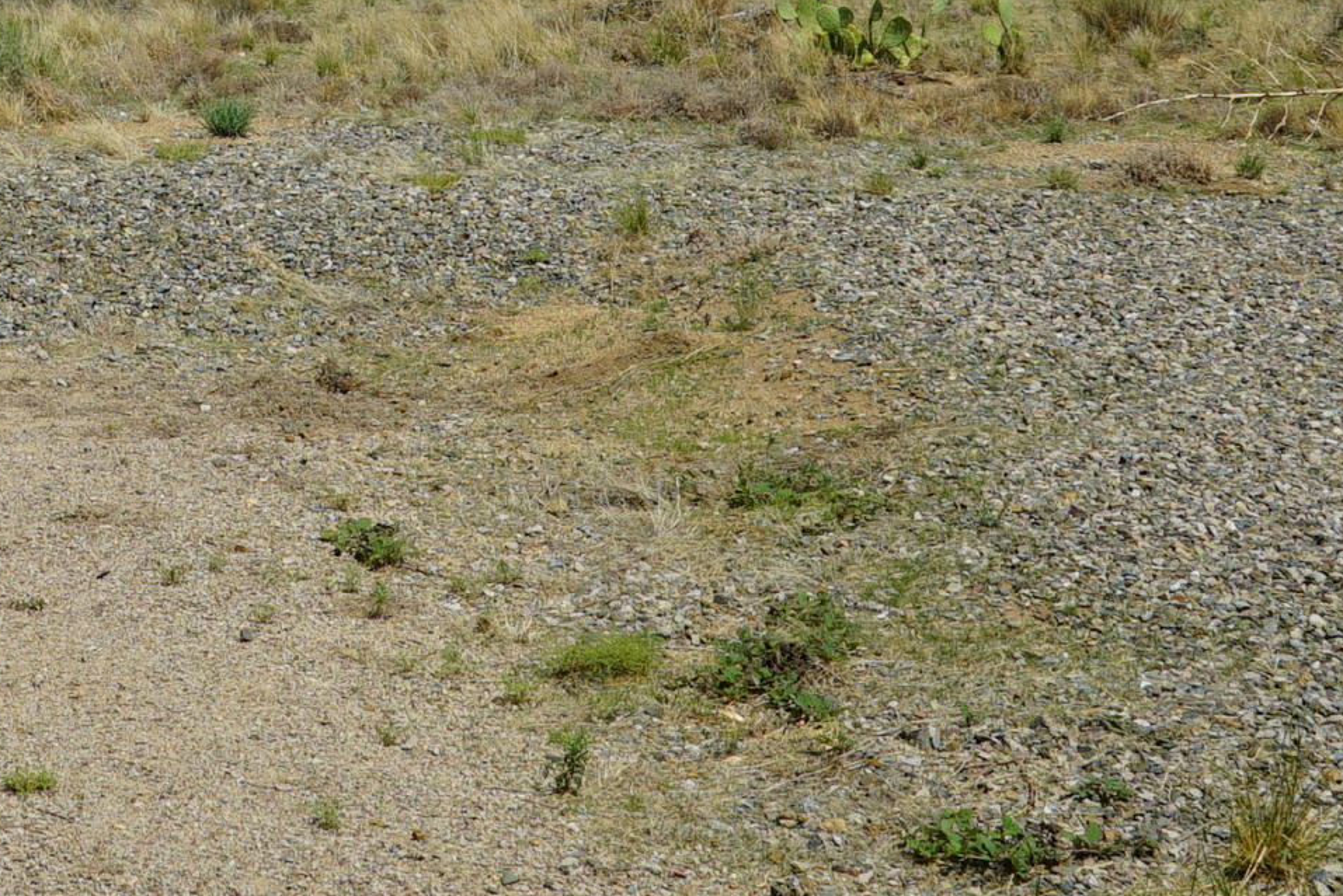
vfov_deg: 14.1
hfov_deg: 20.7
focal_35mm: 94
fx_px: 3508
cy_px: -201
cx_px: -116
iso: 100
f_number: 14
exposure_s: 1/160
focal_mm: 30
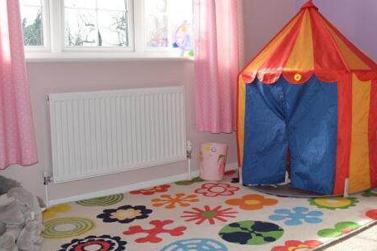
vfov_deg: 33.9
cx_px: 210
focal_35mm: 39
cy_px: 88
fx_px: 408
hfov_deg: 49.5
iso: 280
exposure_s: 1/125
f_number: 4
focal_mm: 18
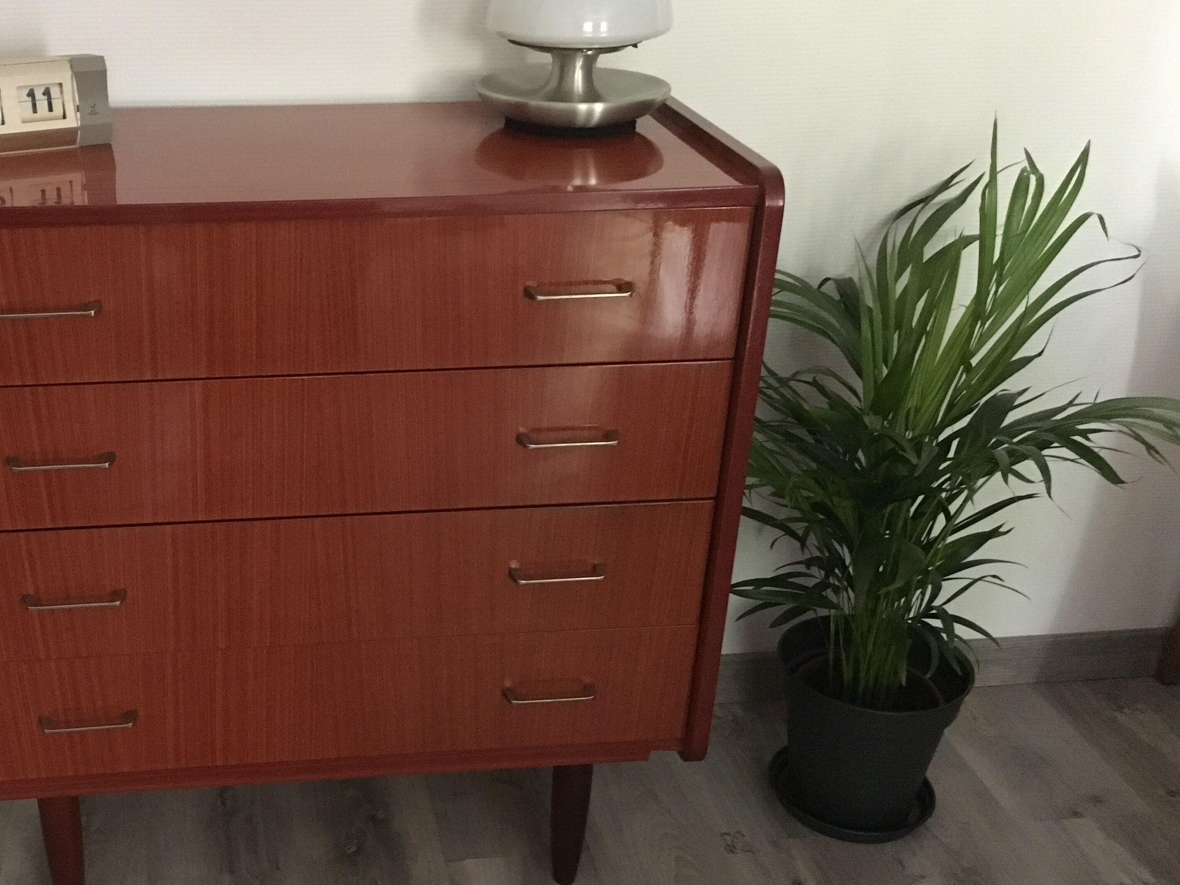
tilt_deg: -27.4
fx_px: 1398
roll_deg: +0.2
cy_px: 525
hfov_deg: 44.8
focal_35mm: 41
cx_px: 355
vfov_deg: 35.0
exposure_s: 1/17
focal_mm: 4.15
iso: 400
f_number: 2.2
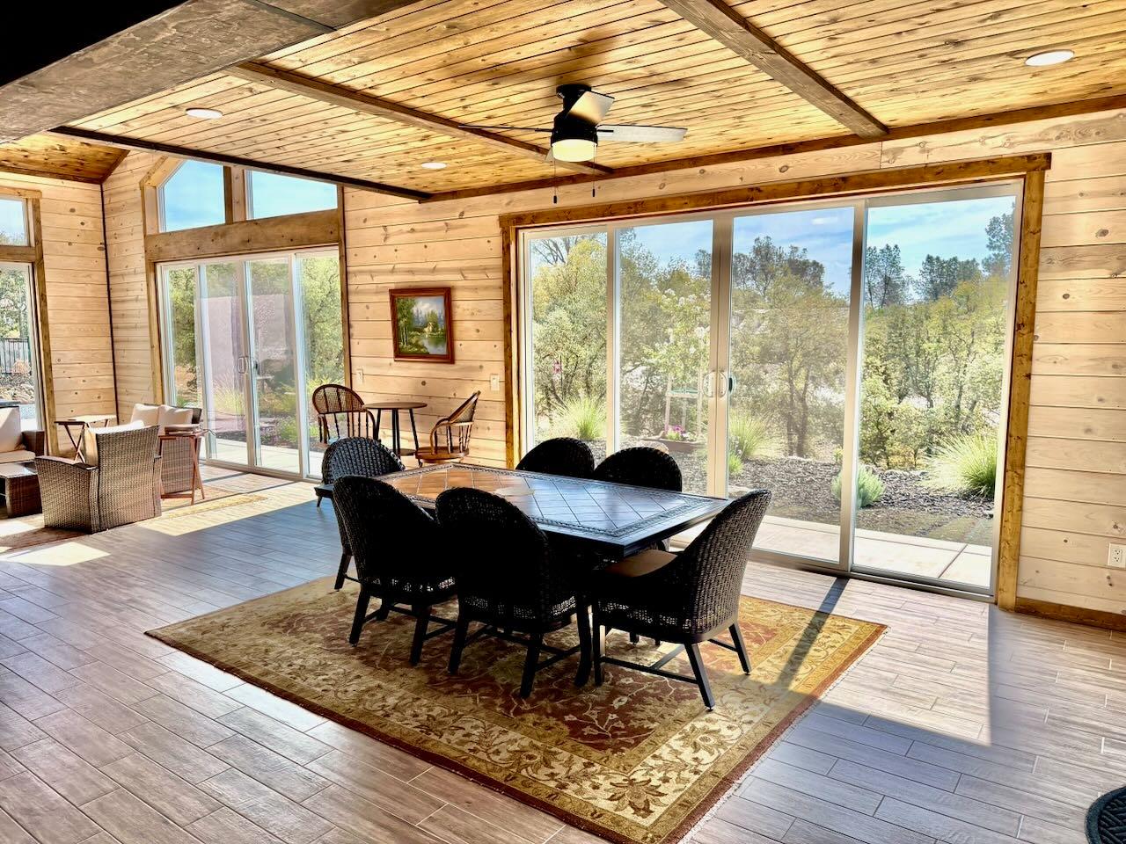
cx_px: 563
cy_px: 422
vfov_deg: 56.8
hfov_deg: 71.6
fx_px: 781
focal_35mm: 24
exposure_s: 1/1314
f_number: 1.78
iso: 100
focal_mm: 6.76
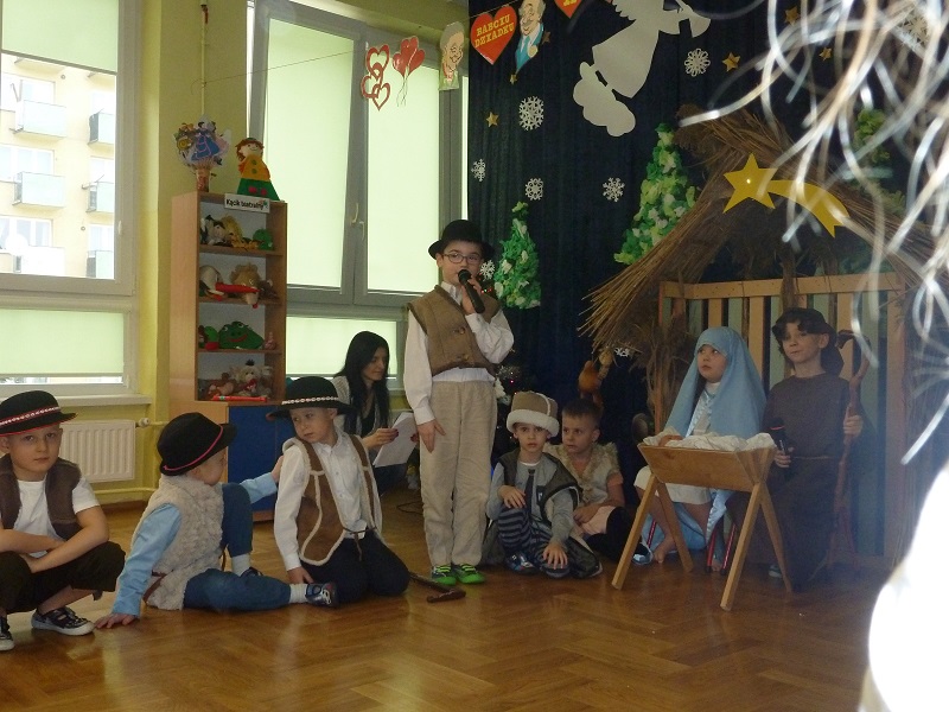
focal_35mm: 35
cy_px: 356
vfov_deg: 40.7
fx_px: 960
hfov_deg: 52.6
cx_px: 474
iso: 400
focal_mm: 5.7
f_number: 3.5
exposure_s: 1/60
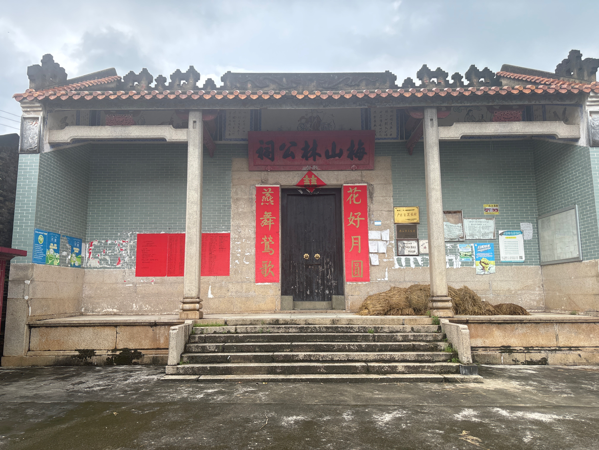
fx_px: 450
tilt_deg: +7.8
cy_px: 225
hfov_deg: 67.3
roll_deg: -0.4
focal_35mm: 26
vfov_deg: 53.1
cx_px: 300
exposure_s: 1/1362
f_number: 1.6
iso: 50
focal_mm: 5.96
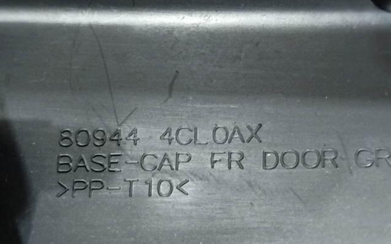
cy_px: 123
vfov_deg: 16.9
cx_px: 196
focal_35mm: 77
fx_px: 820
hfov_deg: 26.8
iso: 1250
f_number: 1.7
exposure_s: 1/17
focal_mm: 5.31
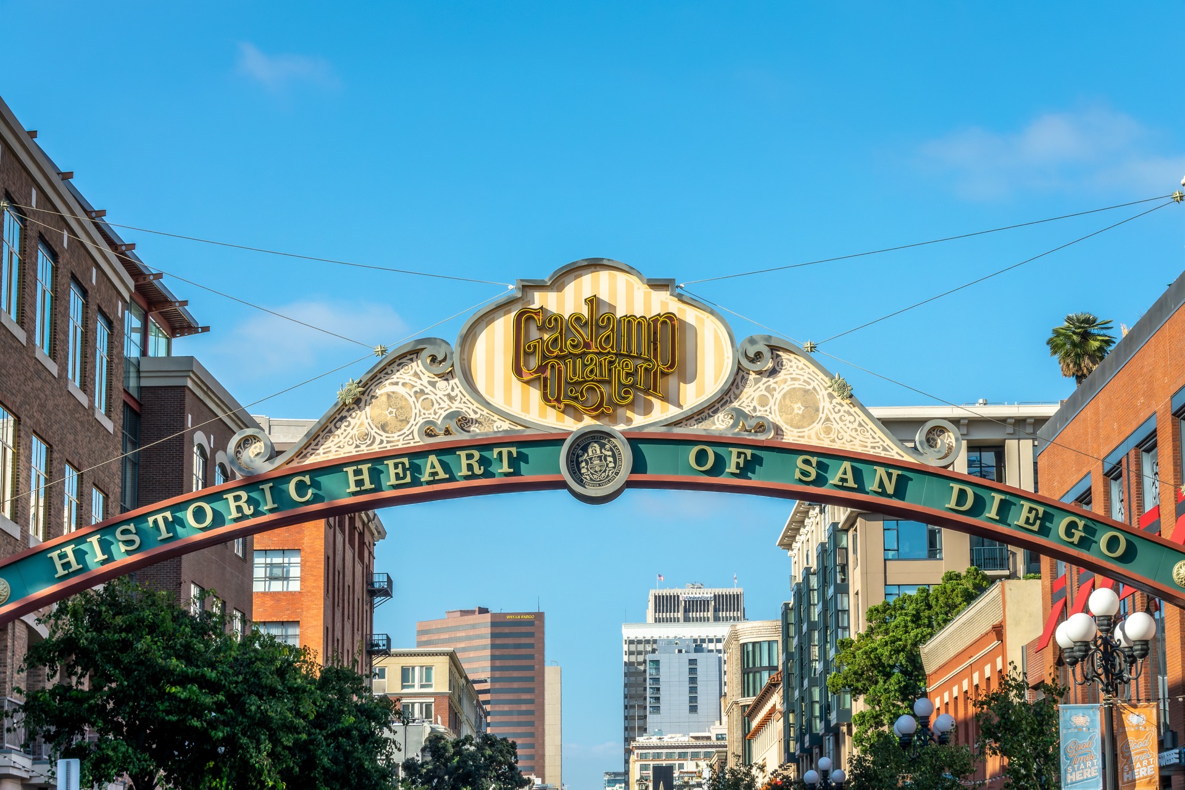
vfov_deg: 16.1
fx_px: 2798
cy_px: 395
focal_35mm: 85
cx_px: 592
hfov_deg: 23.9
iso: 200
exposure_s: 1/500
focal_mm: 31.3
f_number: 8
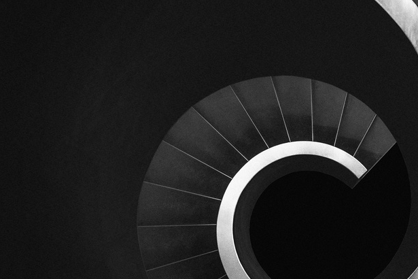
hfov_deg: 30.8
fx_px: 755
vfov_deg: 20.9
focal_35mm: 65
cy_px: 167
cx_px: 271
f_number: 3.2
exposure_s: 1/50
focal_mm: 26.5
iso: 4000
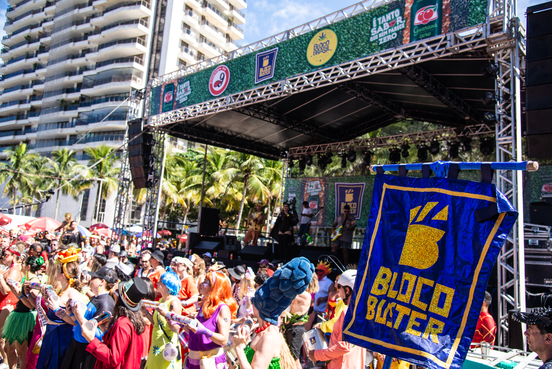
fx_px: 460
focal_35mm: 30
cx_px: 276
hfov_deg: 61.9
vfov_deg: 43.6
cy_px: 184
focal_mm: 30
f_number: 4
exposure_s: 1/1000
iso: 250
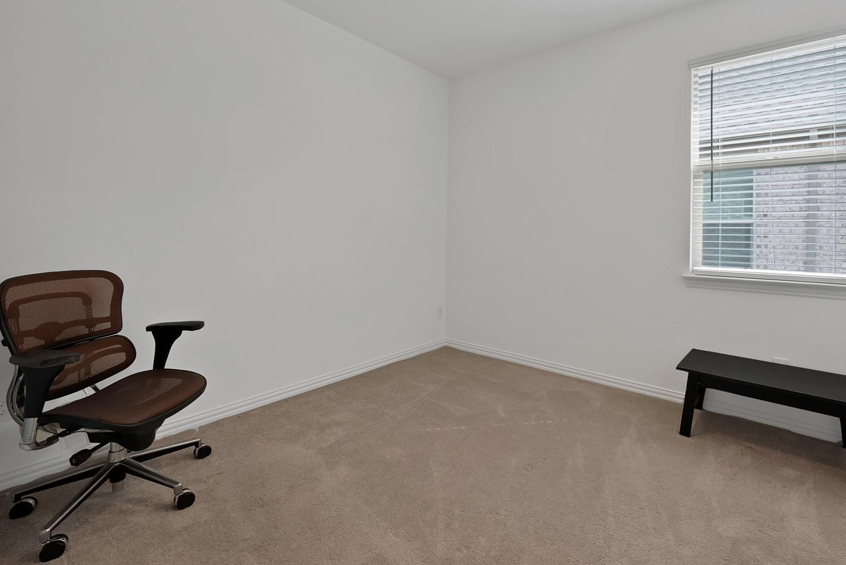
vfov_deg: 76.9
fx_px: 353
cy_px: 238
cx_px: 458
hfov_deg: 100.1
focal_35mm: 15
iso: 640
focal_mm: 12
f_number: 9
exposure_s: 1/6
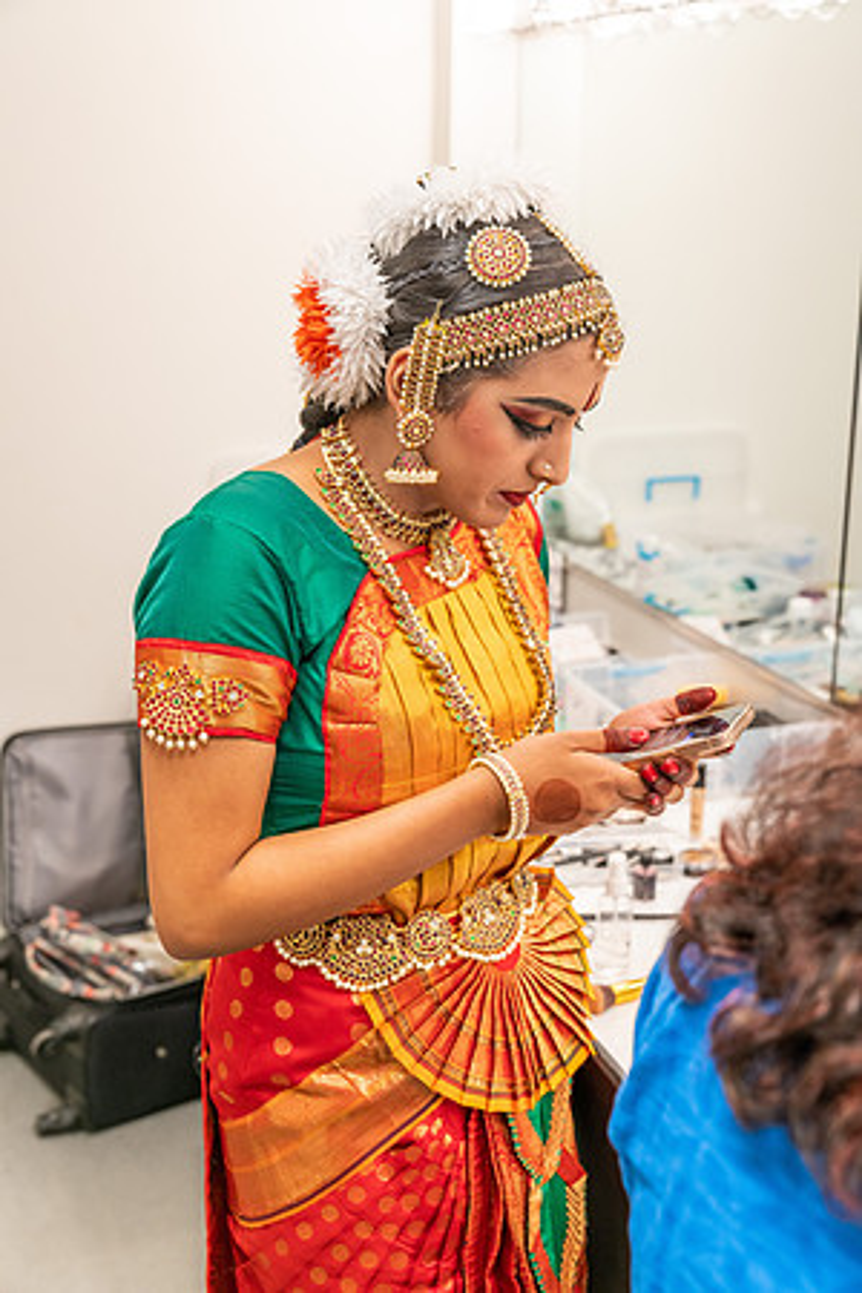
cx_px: 431
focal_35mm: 47
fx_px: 1688
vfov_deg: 41.9
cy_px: 646
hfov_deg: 28.6
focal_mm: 47
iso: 1000
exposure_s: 1/200
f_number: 4.5
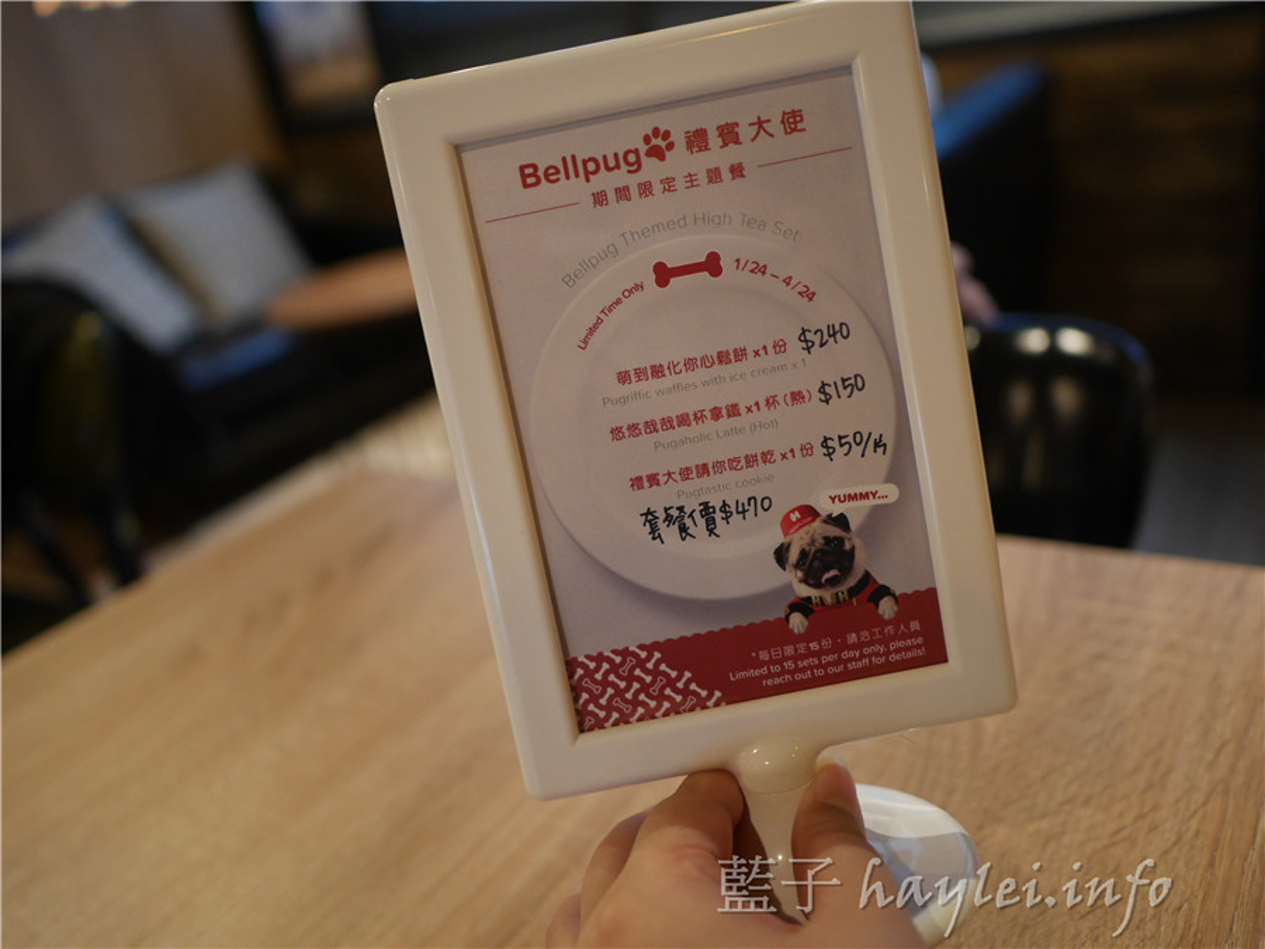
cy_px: 474
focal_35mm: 30
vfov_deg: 46.8
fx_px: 1096
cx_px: 632
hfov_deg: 60.0
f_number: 1.7
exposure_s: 1/60
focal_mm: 15
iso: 1000
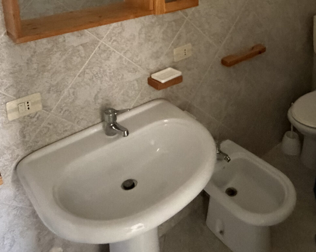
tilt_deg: -12.2
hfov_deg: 49.6
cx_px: 206
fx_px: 337
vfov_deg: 36.6
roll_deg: +1.7
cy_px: -5
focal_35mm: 36
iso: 1250
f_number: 2.2
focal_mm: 2.22
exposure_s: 1/60
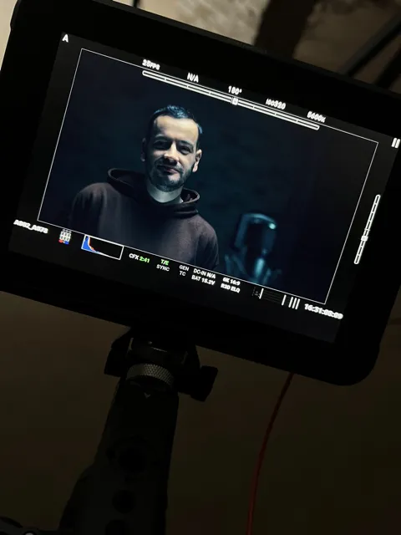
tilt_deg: -55.1
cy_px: 268
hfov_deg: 53.1
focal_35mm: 26
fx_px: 402
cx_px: 200
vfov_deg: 67.3
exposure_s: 1/60
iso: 250
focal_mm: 5.7
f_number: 1.5
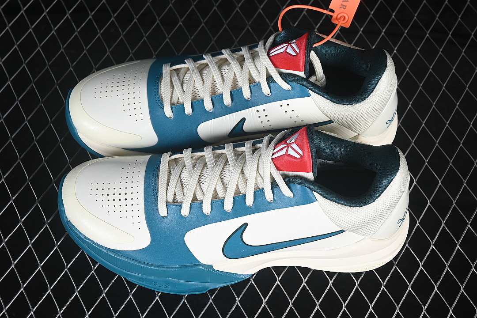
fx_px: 994
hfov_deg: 27.0
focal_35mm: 75
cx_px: 238
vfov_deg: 18.2
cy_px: 159
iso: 160
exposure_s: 1/80
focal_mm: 50
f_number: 7.1
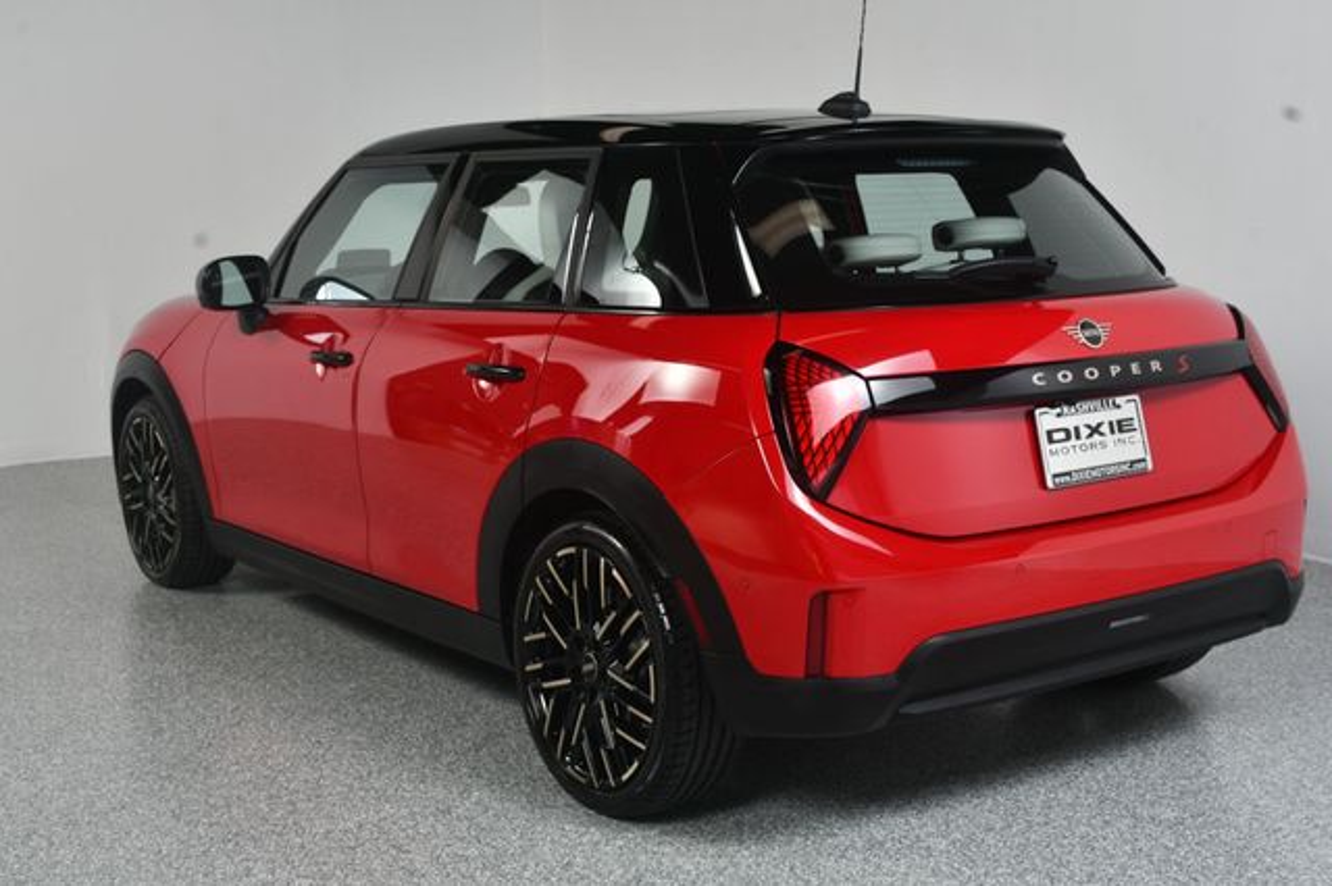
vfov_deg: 28.0
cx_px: 666
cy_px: 443
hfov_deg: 41.1
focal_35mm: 48
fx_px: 1775
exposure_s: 1/160
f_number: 11
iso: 100
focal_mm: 32
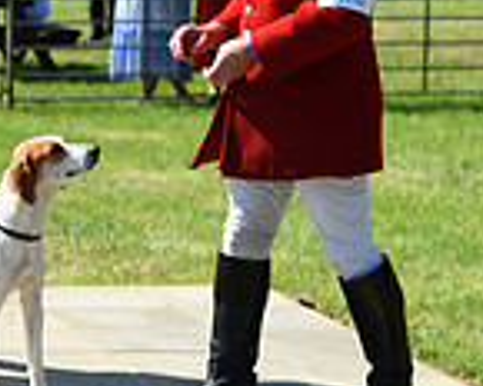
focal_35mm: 187
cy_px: 226
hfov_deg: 9.7
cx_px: -440
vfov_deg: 8.3
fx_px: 2673
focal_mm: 50
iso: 220
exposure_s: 1/1250
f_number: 5.6
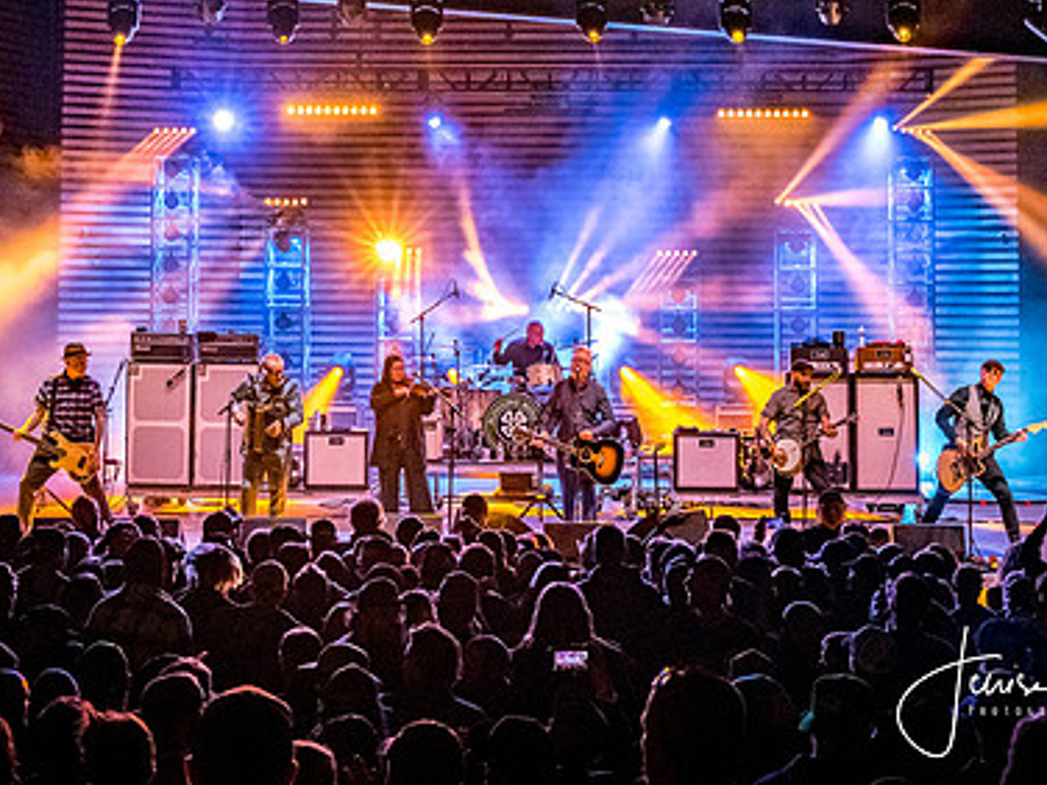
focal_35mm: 71
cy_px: 112
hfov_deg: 27.4
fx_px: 2147
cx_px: 513
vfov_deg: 20.4
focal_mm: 38
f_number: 4.5
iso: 5000
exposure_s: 1/200
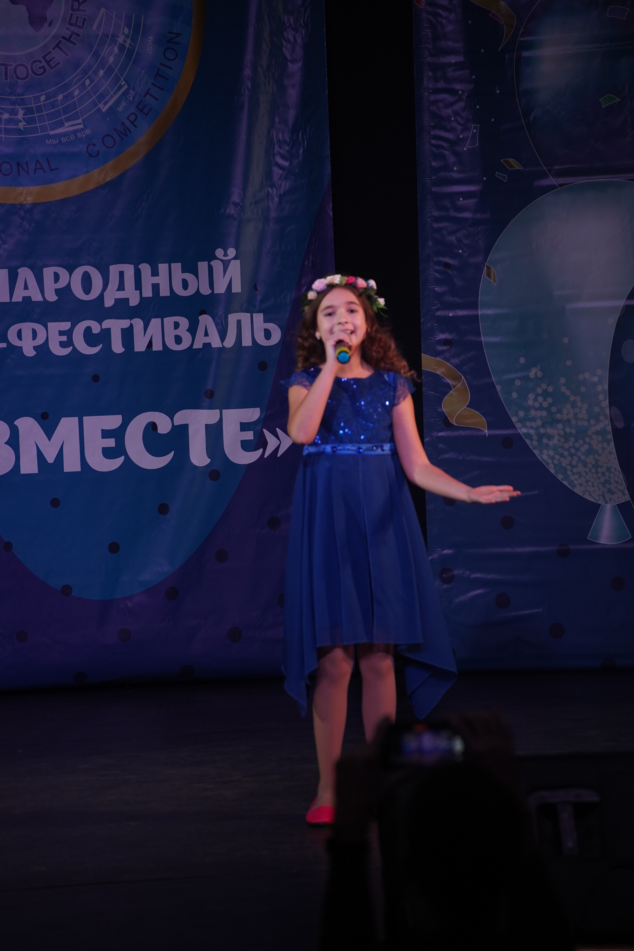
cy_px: 476
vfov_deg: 11.1
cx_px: 317
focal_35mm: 185
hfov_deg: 7.4
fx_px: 4887
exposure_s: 1/250
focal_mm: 185
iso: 1600
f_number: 5.6
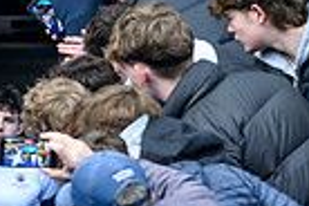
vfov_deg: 2.3
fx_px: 5021
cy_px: 335
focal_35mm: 585
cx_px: -453
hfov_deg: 3.5
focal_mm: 115
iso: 2500
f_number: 4.5
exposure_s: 1/800
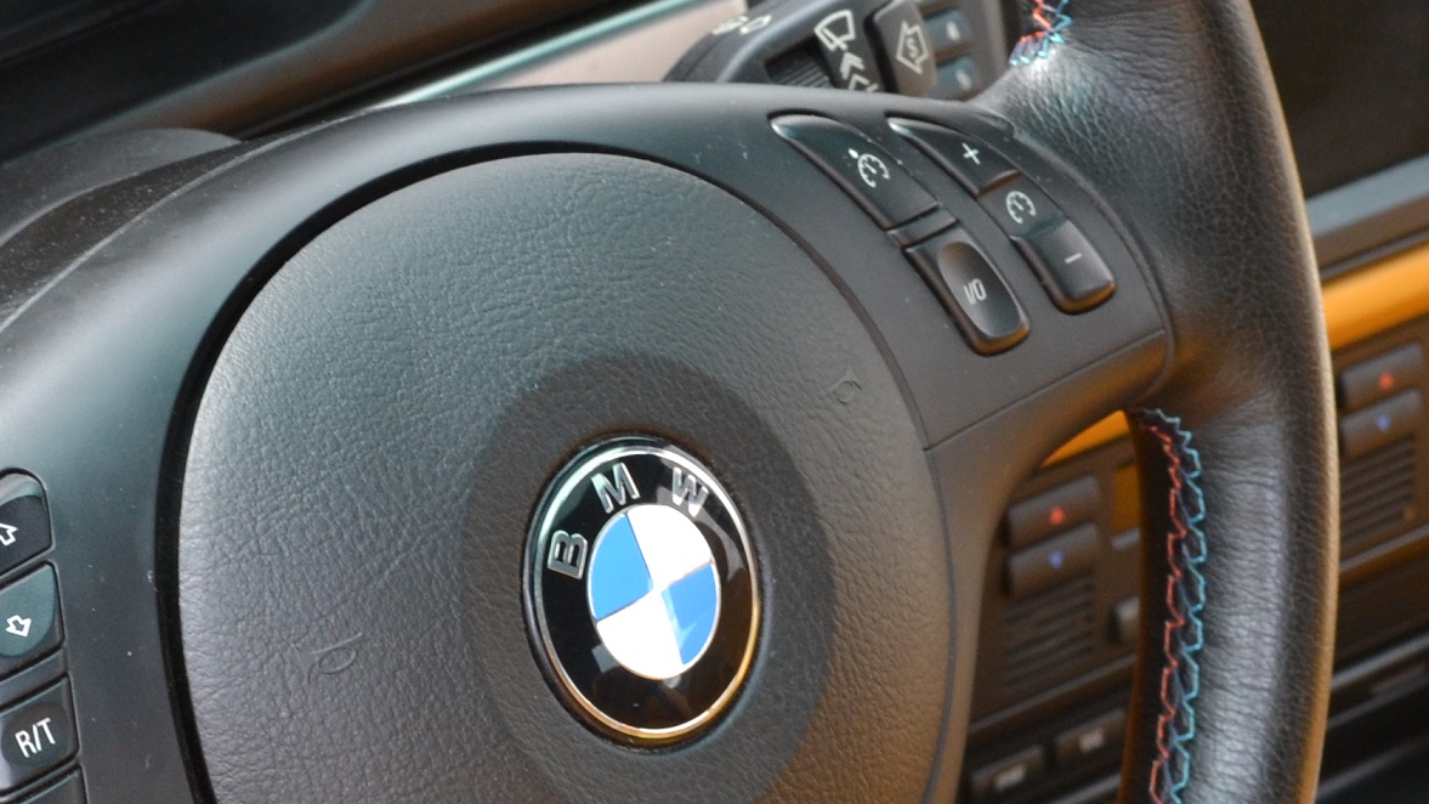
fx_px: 4244
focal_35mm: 112
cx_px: 483
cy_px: 577
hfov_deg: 19.1
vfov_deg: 10.8
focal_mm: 26
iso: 400
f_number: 7.1
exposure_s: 1/60
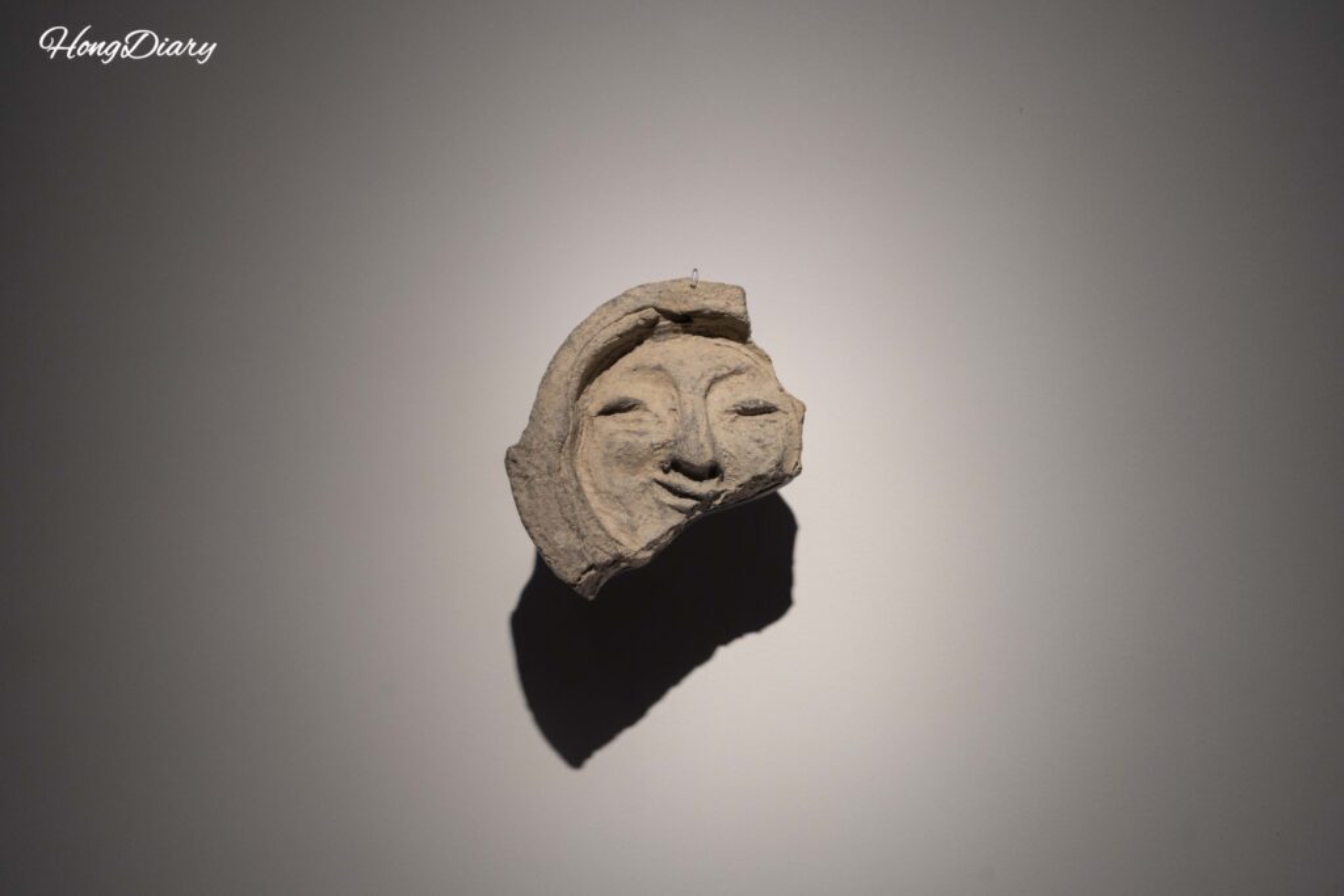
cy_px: 448
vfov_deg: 22.6
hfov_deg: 33.4
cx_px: 672
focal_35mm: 60
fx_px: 2240
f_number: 5.6
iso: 1250
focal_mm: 60
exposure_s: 1/160
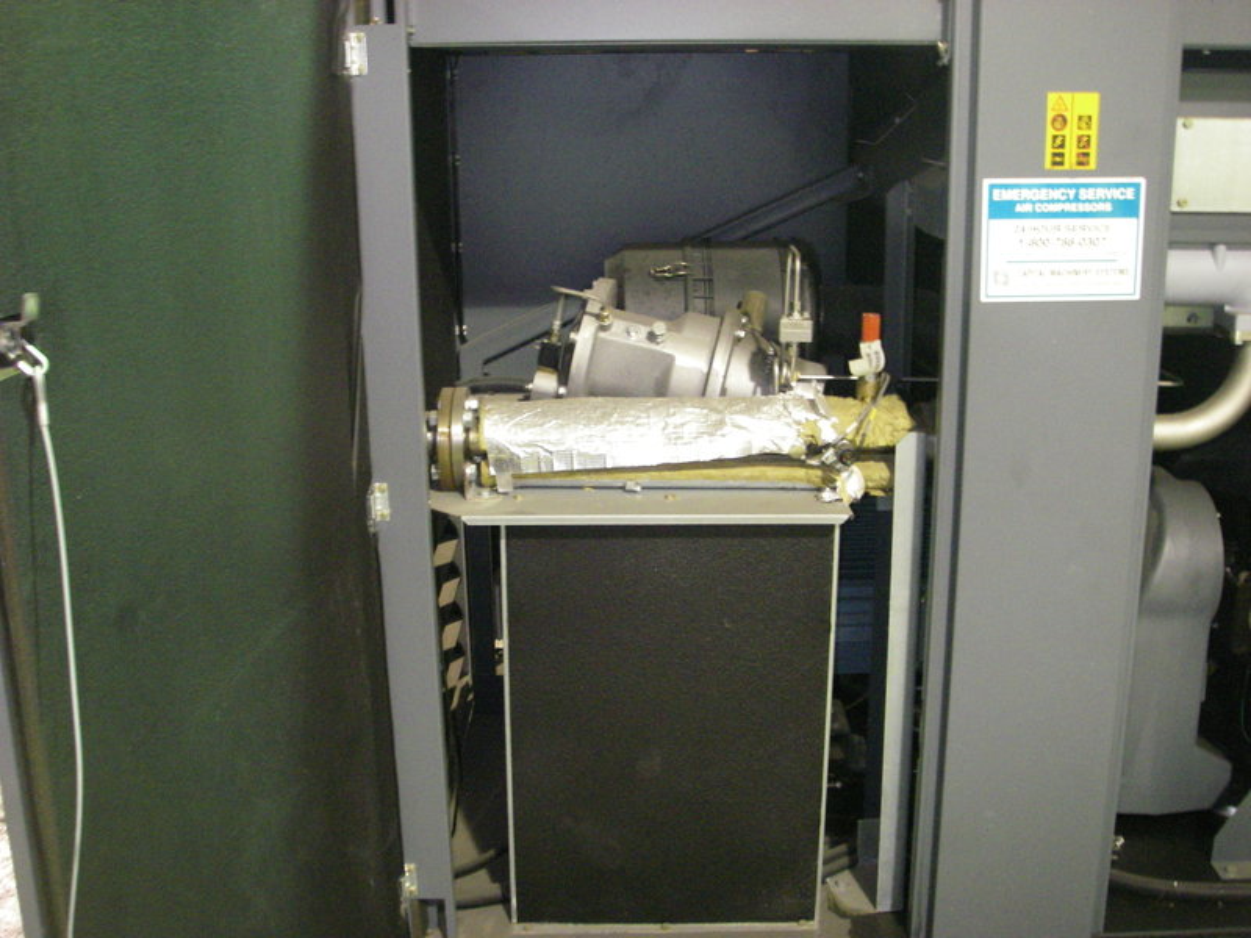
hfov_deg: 49.0
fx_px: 1373
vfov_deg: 37.7
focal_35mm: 38
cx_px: 626
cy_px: 469
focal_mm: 6.3
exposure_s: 1/5
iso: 400
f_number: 3.3
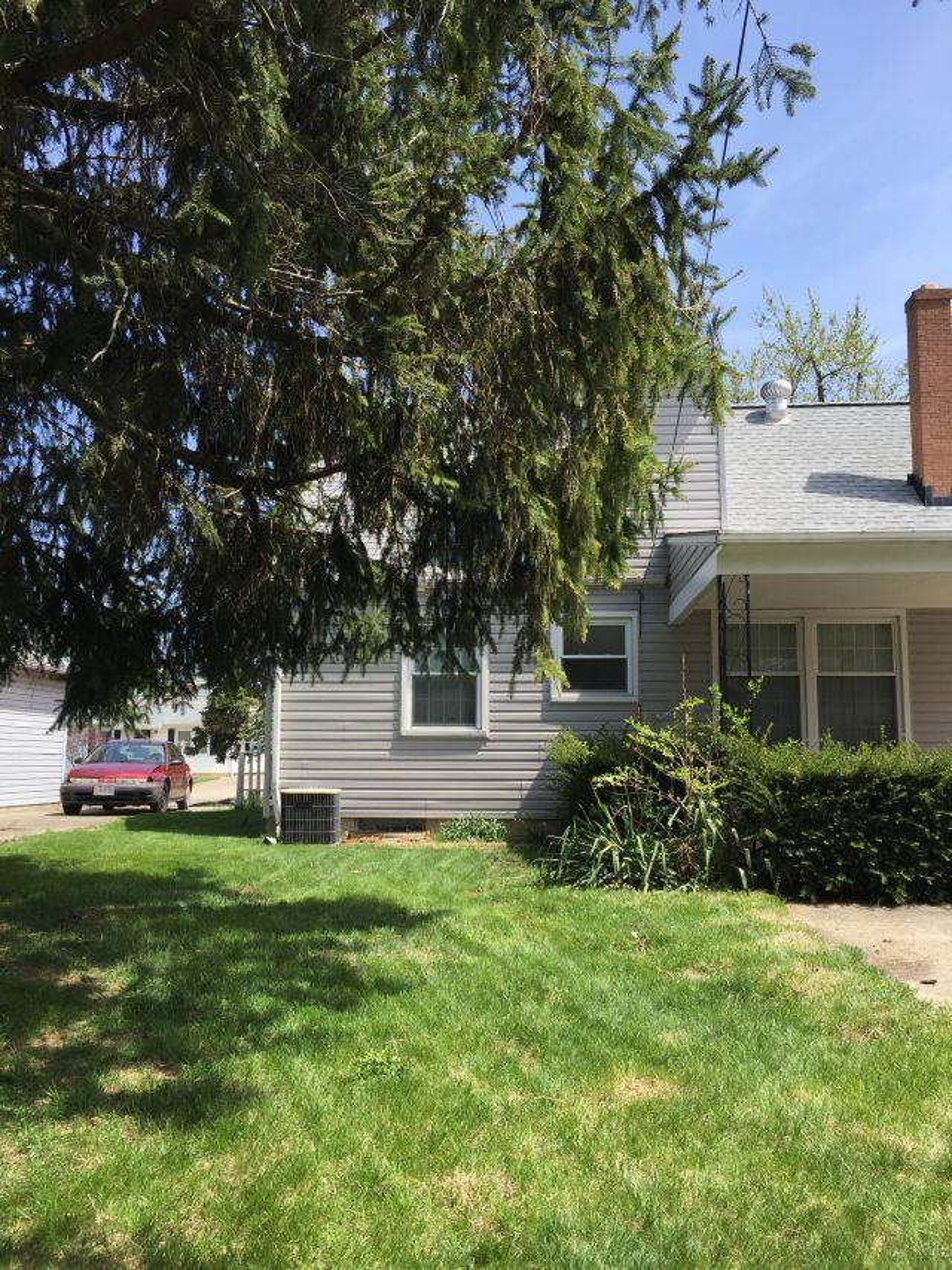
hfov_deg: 48.2
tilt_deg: +7.1
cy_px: 635
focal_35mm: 29
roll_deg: +0.1
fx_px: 1063
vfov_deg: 61.7
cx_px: 476
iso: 32
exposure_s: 1/1041
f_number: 2.2
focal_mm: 4.15
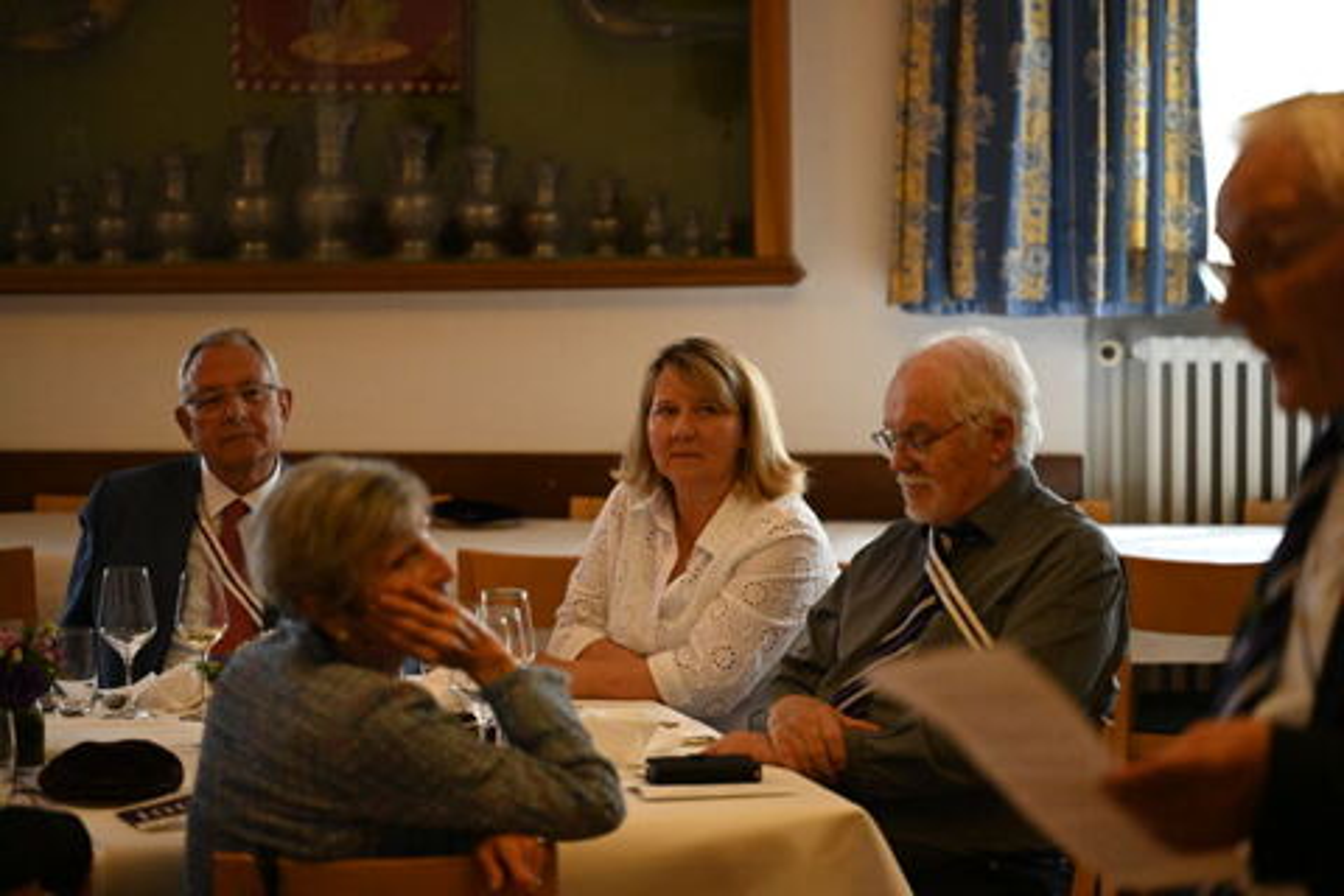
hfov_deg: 19.5
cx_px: 672
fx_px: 3920
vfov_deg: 13.0
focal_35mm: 105
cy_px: 448
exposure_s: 1/2000
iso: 5000
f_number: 2.8
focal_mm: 105
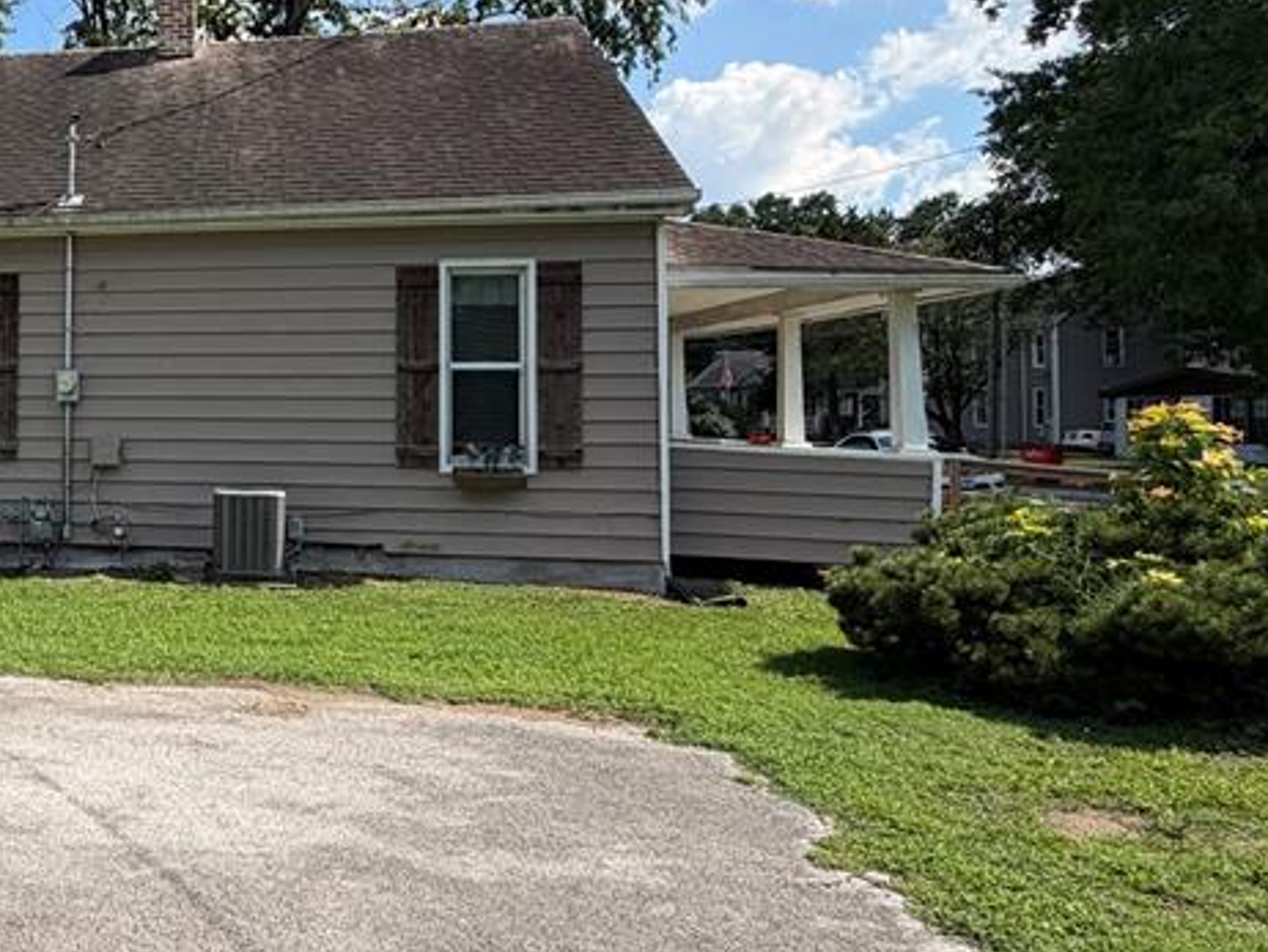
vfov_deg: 45.3
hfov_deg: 49.3
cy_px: 390
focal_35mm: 31
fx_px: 1136
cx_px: 44
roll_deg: +0.2
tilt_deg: +1.6
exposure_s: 1/770
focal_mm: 2.22
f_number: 2.2
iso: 32
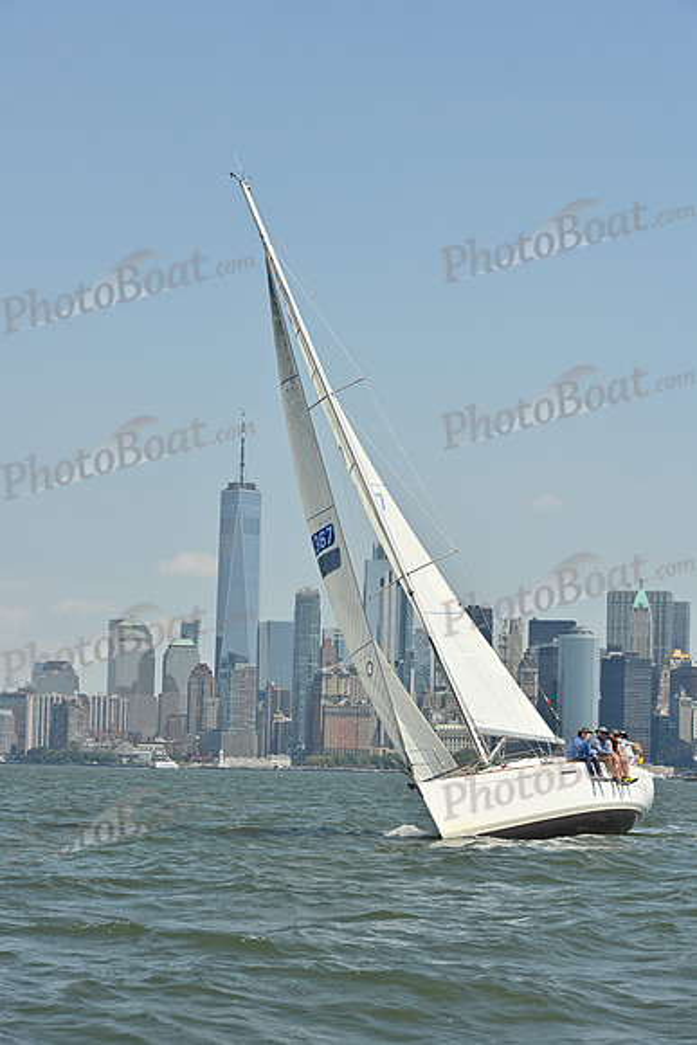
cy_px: 522
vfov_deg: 20.8
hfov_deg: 14.0
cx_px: 348
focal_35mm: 98
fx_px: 2844
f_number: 10
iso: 320
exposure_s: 1/1250
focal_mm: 98
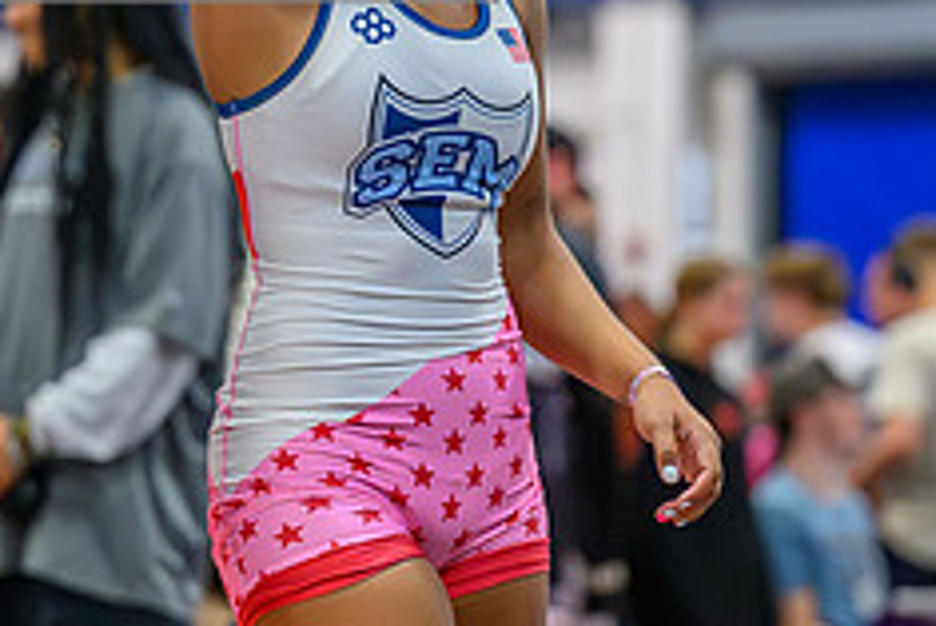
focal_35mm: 317
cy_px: 58
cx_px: 286
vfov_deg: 4.3
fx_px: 8247
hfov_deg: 6.5
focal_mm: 105
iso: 14400
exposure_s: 1/640
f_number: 2.8
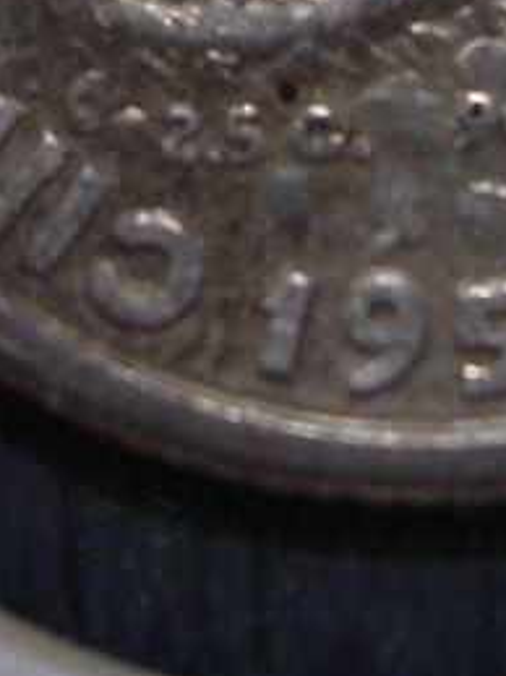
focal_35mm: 147
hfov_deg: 10.1
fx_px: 2867
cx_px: 297
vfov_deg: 13.1
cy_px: -144
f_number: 2.8
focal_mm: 5.8
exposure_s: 1/27.4
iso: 100
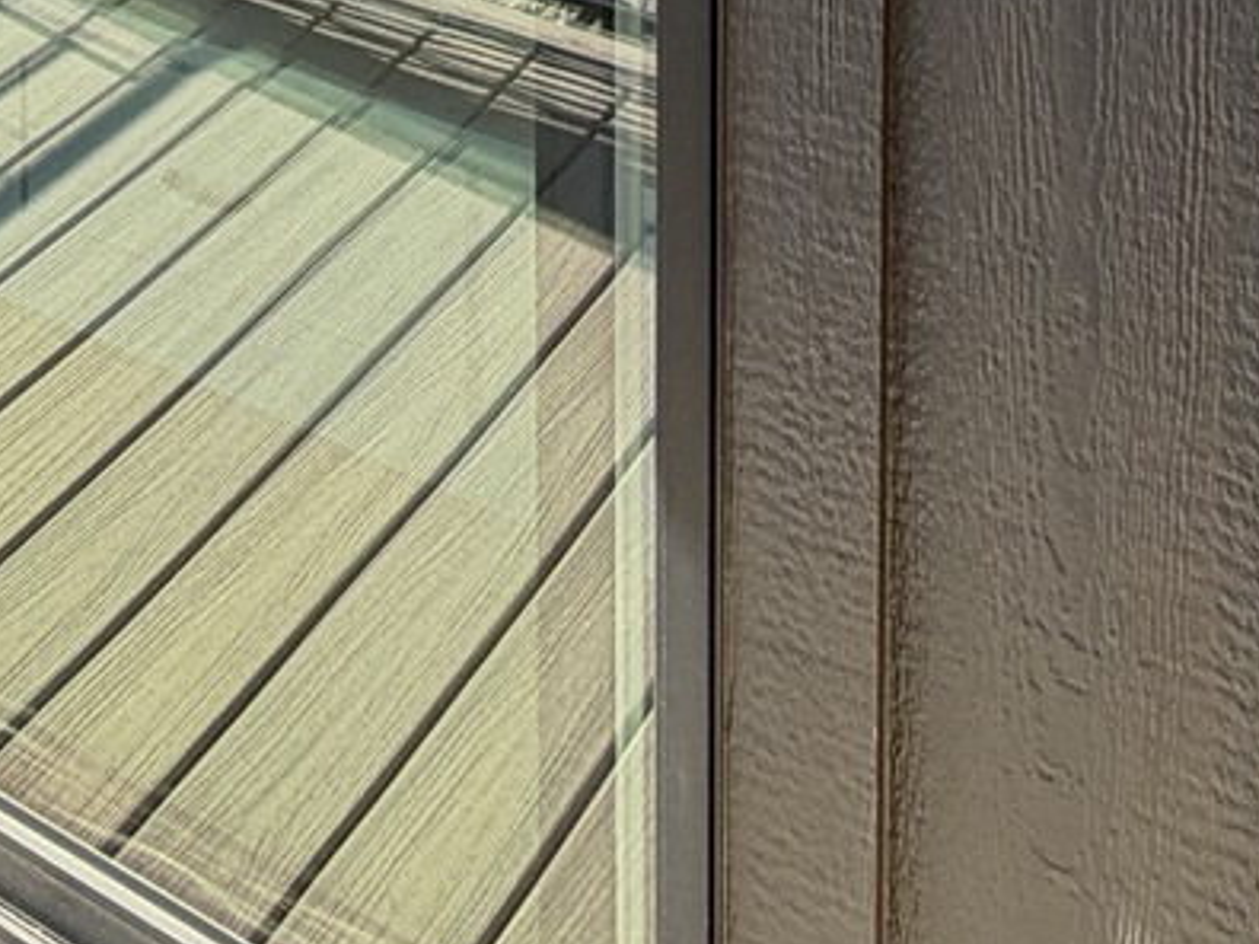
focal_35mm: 68
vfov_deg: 16.7
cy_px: -906
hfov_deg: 25.1
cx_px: -328
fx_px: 2472
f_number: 2.2
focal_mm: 2.22
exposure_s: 1/225
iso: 40
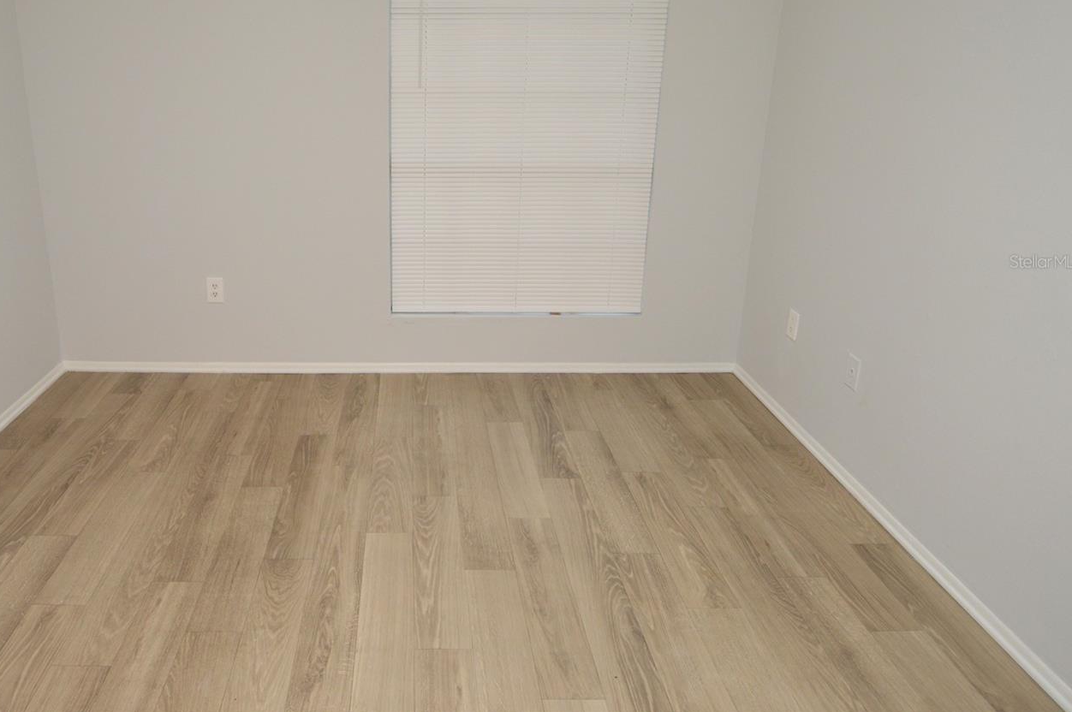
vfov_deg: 54.3
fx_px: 684
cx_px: 401
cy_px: 261
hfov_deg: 74.8
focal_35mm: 23
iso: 640
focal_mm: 12
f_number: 4
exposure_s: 1/60
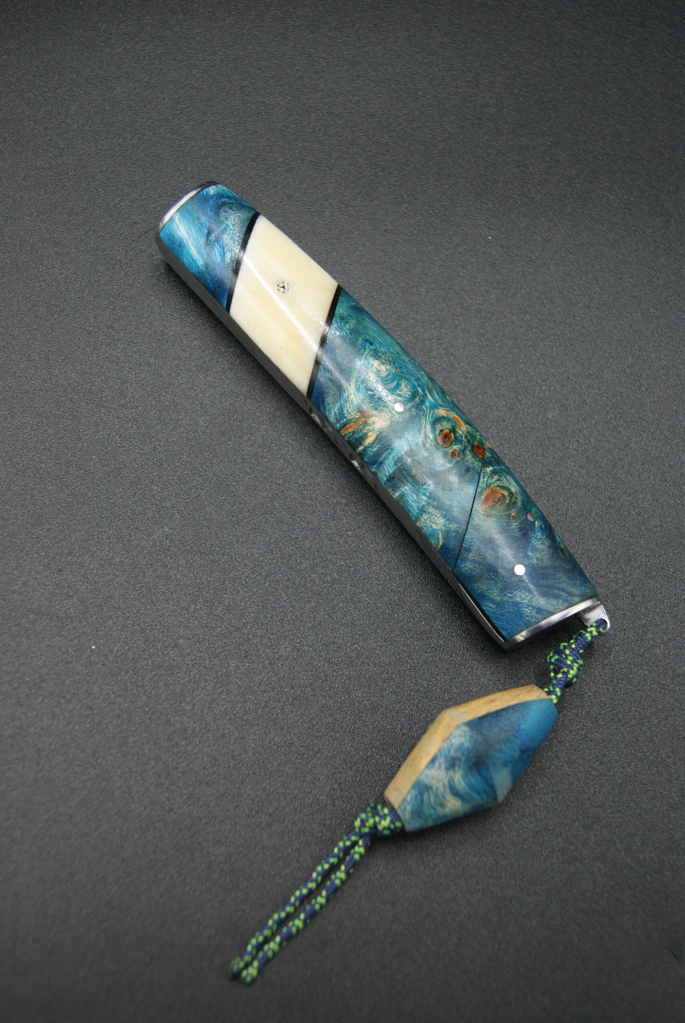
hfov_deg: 32.0
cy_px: 512
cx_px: 342
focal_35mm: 42
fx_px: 1195
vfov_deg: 46.3
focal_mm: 28
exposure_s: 1/50
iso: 100
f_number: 4.5
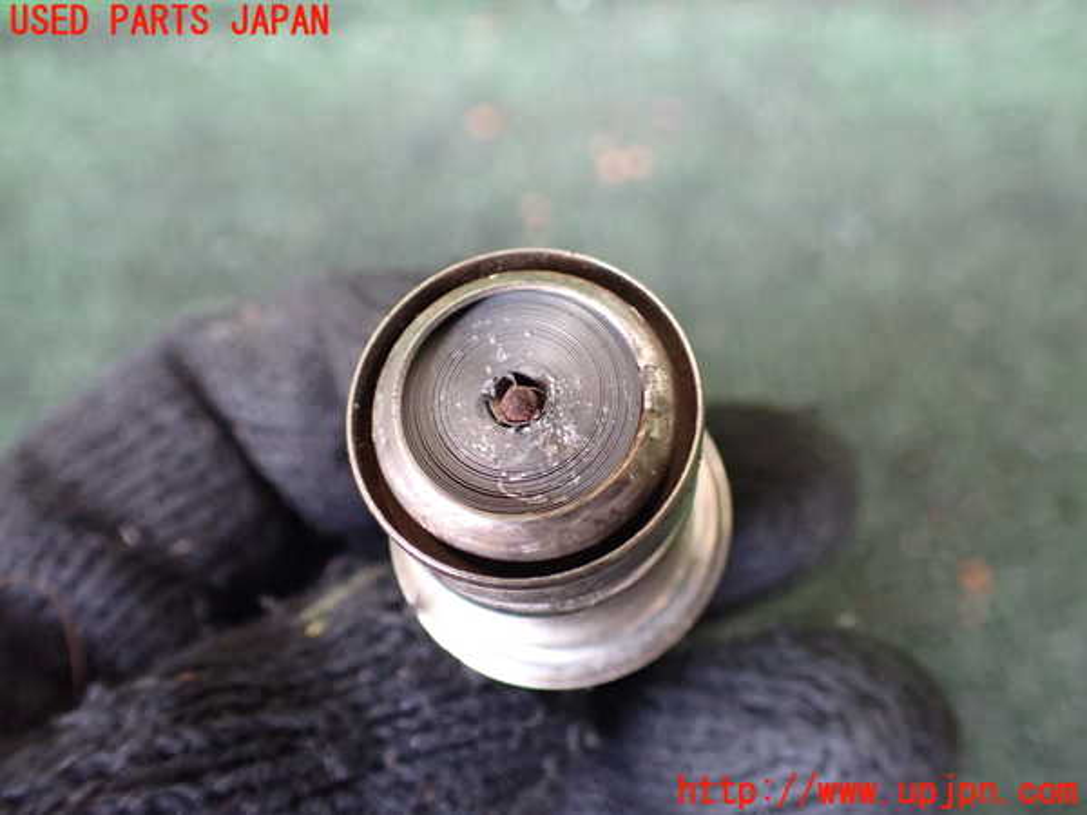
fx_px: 942
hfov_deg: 60.0
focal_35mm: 30
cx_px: 544
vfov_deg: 46.8
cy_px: 408
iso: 800
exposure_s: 1/100
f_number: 2.3
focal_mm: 5.4
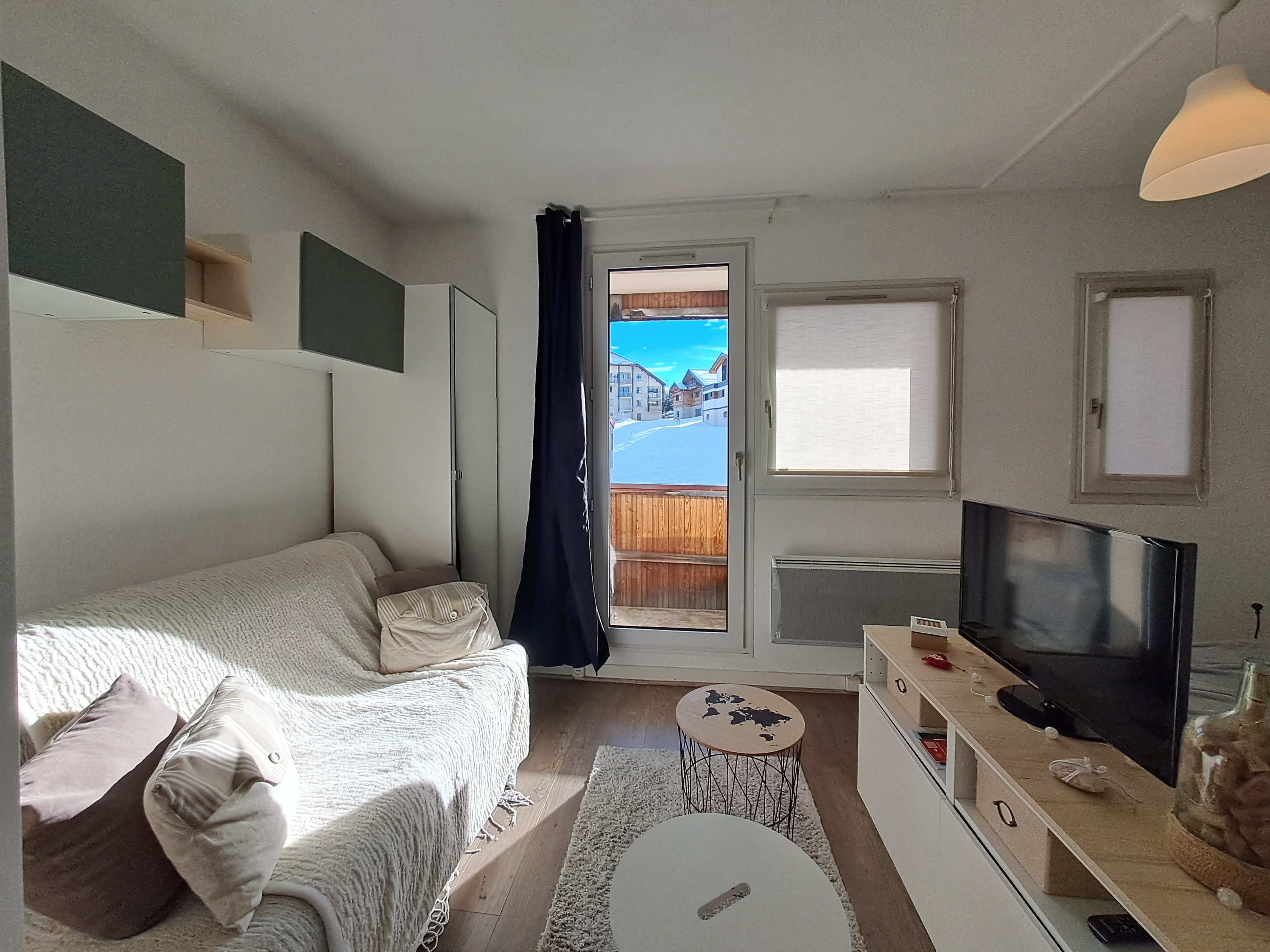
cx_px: 635
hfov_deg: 106.2
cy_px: 476
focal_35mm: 13
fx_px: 477
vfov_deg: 89.9
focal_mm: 1.42
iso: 40
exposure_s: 1/791
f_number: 2.2
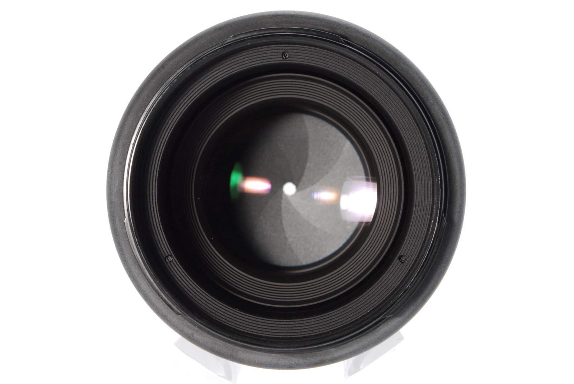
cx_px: 287
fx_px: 1317
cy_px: 192
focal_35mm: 82
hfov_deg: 24.6
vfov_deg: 16.6
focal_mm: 55
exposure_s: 1/100
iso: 400
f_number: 18
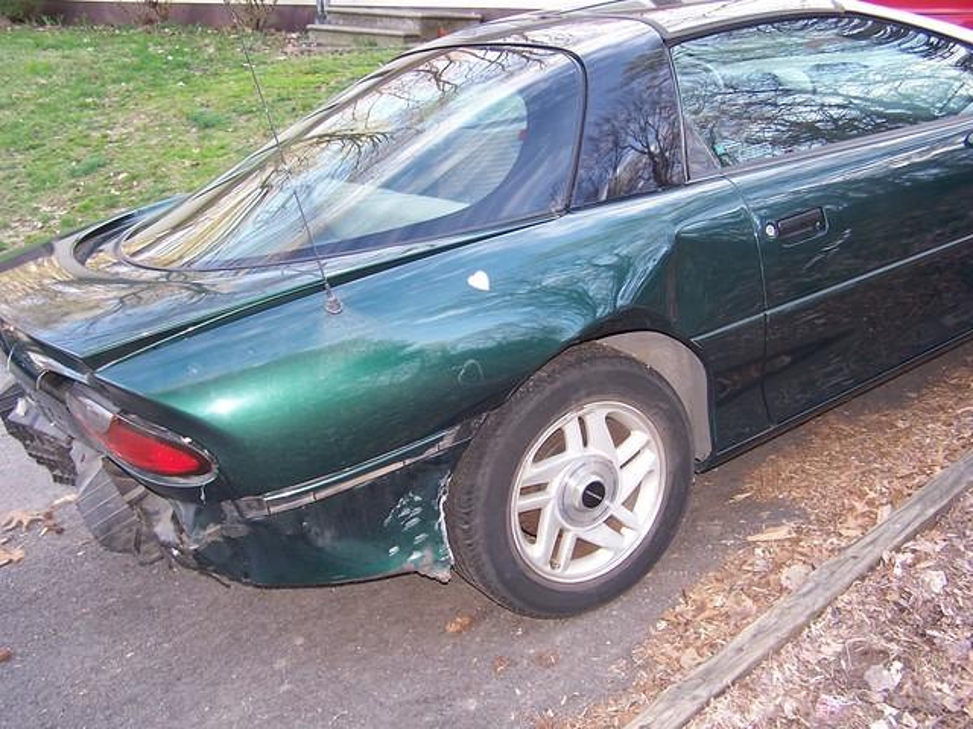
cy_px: 364
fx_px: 1068
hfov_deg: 49.0
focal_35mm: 38
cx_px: 486
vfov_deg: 37.7
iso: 140
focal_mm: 6.3
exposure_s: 1/60
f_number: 2.8
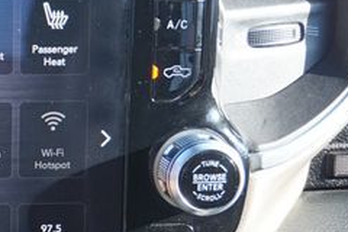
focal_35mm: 104
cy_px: 106
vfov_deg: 13.2
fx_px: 1005
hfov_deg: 18.4
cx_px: -96
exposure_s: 1/60
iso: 200
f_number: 4.5
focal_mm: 26
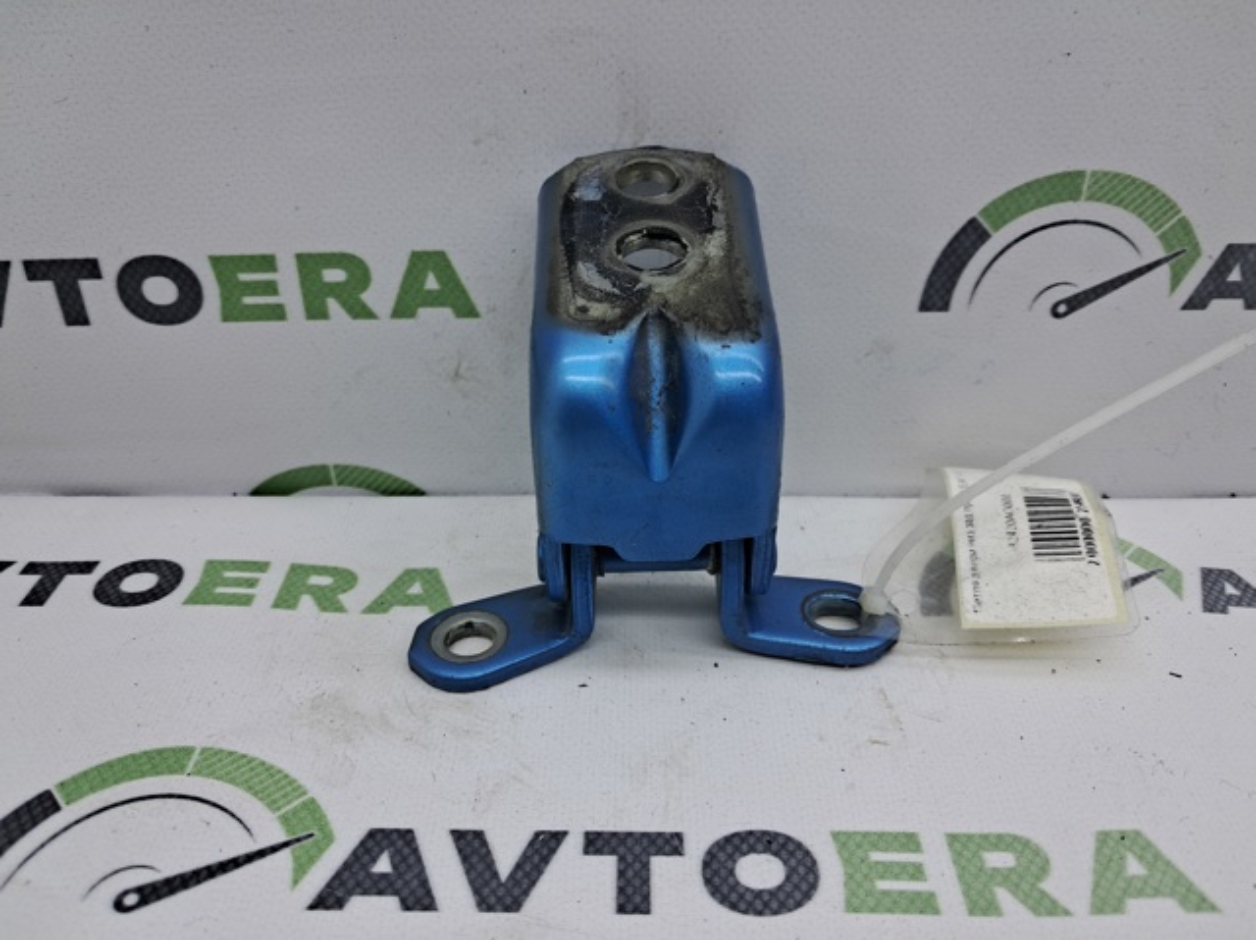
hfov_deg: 65.4
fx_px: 979
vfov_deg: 51.3
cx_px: 628
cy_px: 470
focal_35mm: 27
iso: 50
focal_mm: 4
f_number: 1.8
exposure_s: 1/100
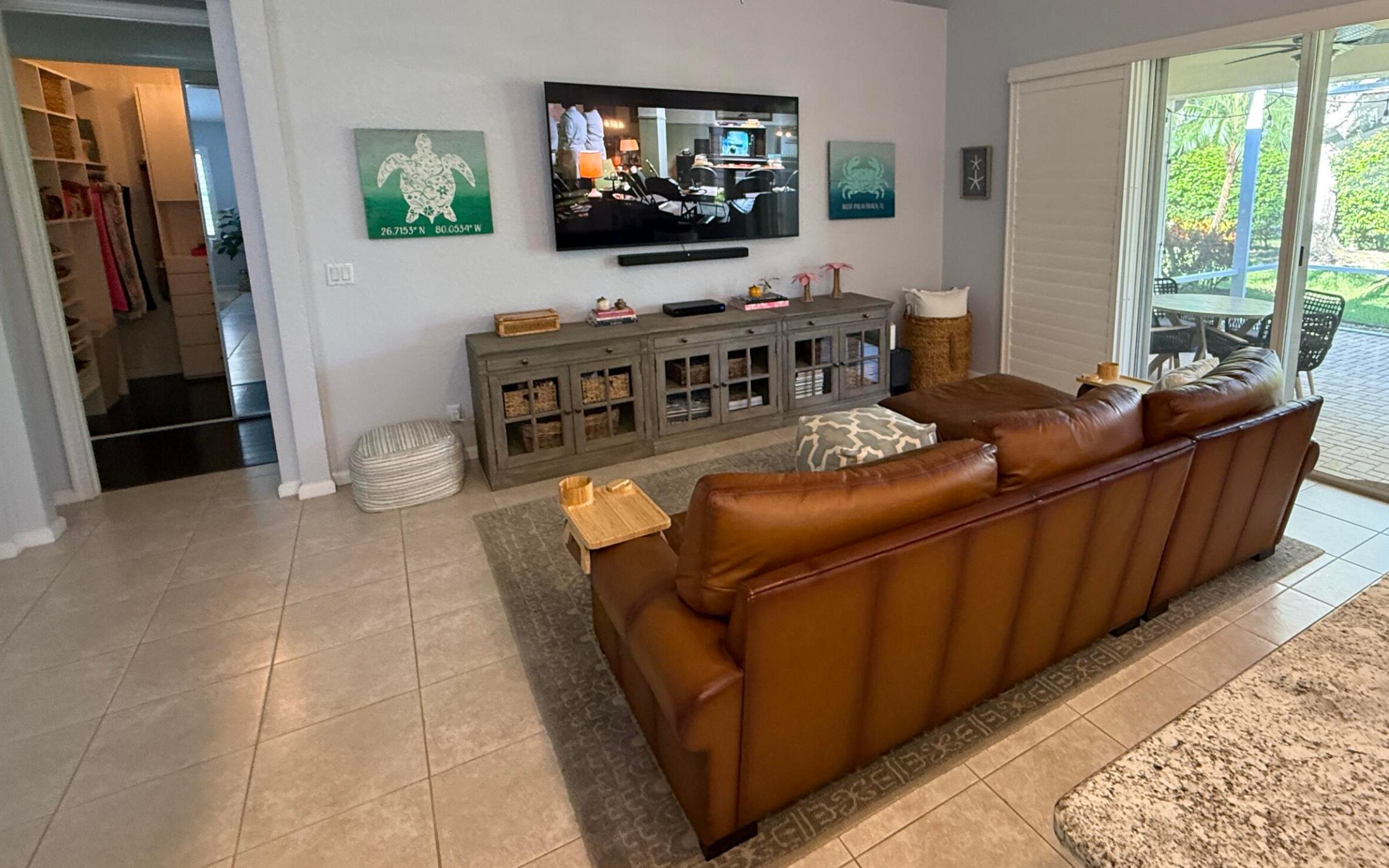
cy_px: 315
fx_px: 719
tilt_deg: -9.2
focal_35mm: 19
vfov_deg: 61.2
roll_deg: +0.7
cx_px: 826
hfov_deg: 87.0
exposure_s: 1/60
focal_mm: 2.22
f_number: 2.2
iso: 400
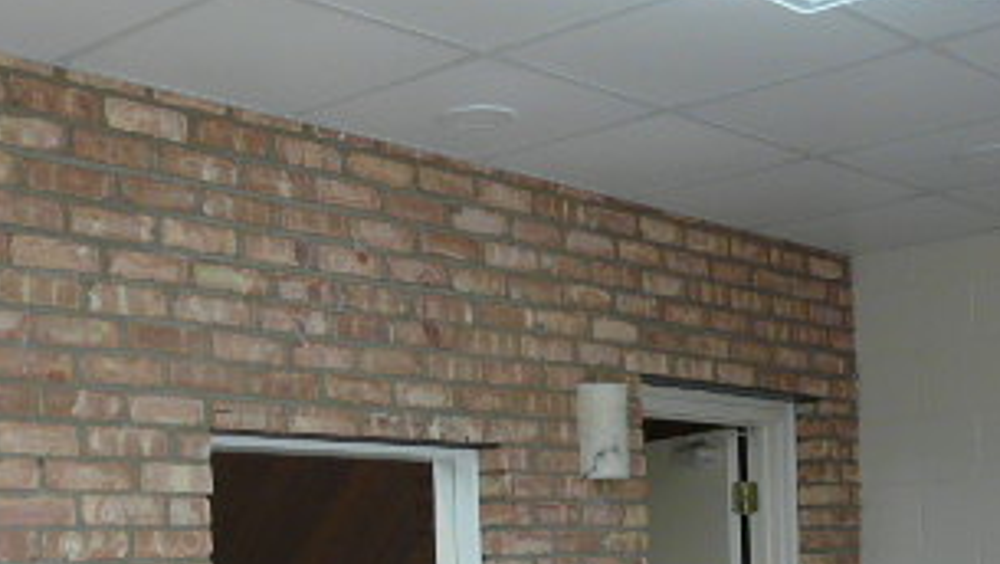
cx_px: 390
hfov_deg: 32.7
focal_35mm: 64
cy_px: 689
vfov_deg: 17.9
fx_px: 1698
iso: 100
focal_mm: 4.6
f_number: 2.8
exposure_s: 1/50
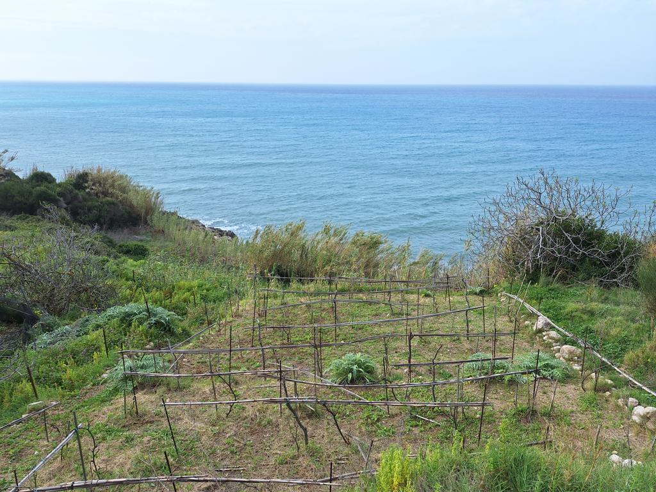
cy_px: 246
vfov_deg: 58.9
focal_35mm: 23
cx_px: 328
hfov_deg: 73.9
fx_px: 436
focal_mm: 5.54
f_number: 1.8
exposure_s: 1/1828
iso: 40
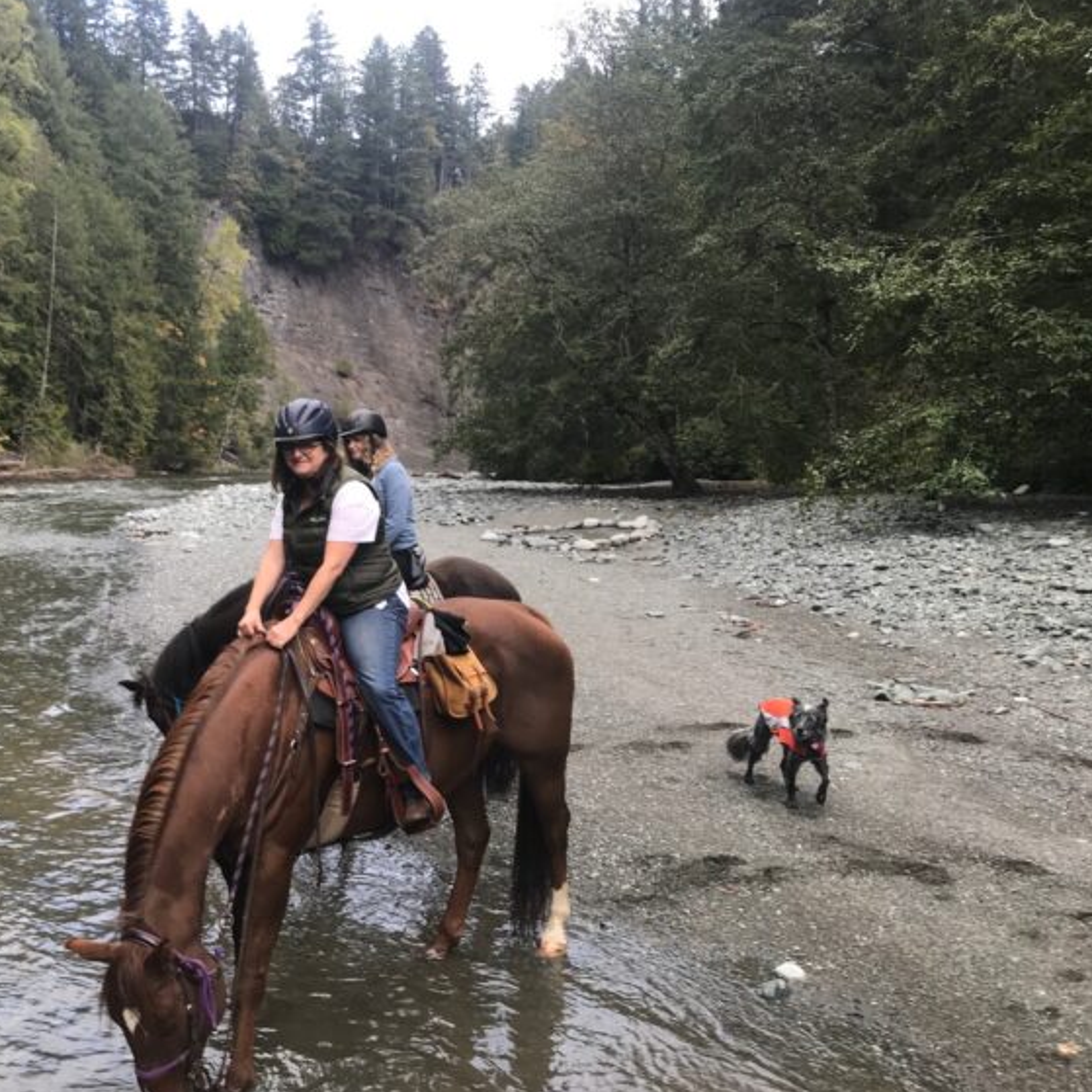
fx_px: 1213
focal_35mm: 34
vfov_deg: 48.5
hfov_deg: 47.9
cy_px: 541
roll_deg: -3.8
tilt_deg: -4.8
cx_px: 395
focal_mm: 3.99
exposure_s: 1/310
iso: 20
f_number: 1.8
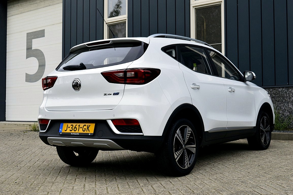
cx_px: 146
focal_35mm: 48
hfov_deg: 41.2
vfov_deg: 28.0
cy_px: 98
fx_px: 390
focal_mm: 32
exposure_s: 1/125
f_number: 9
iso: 400
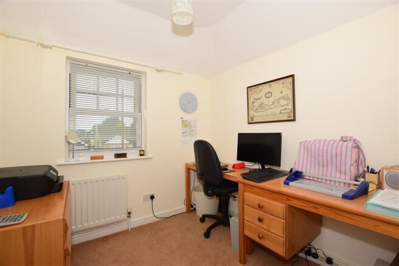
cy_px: 133
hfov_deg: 100.4
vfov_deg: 77.3
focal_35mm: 15
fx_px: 166
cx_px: 200
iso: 400
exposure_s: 1/100
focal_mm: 10
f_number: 5.6
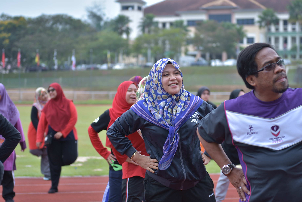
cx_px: 151
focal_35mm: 99
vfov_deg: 13.8
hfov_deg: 20.6
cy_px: 101
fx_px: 831
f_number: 2.8
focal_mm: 66
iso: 100
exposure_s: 1/200
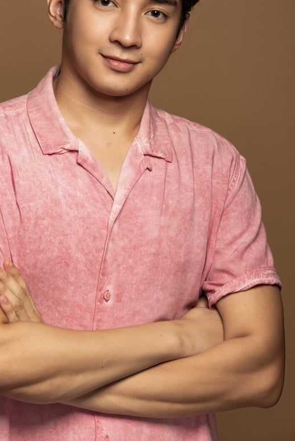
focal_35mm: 201
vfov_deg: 10.2
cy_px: 130
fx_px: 2466
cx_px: 113
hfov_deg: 6.8
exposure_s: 1/125
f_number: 9
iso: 250
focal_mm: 135
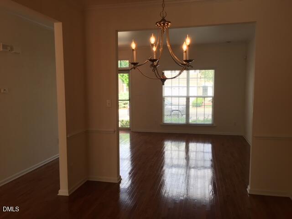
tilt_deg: -5.8
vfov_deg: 48.2
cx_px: 146
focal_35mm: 29
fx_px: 245
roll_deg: +0.7
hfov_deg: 61.7
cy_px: 110
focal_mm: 4.15
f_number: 2.2
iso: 32
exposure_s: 1/120
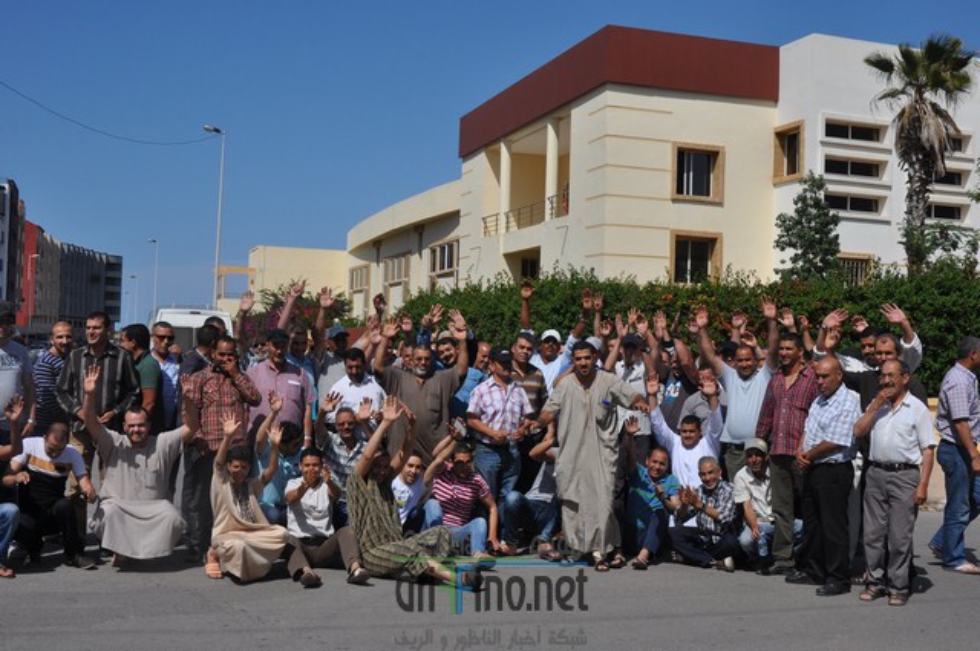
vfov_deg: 31.8
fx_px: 1142
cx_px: 490
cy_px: 326
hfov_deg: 46.5
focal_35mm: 42
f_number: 10
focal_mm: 28
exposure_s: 1/400
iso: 200
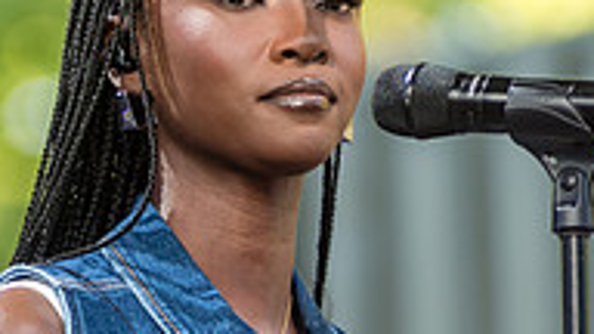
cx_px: 202
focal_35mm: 716
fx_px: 11277
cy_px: 355
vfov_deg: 1.7
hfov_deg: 3.0
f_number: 3.5
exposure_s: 1/250
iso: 500
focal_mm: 200
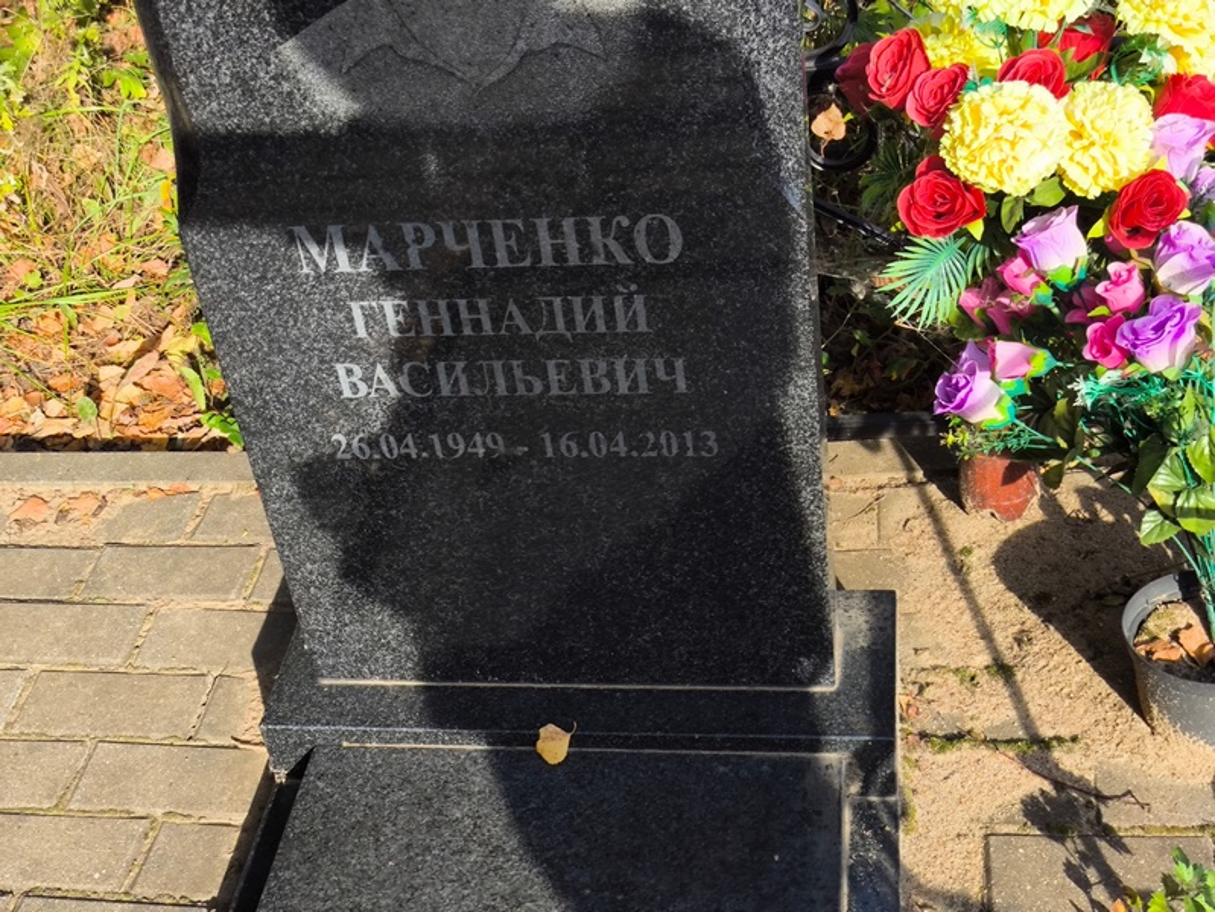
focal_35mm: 50
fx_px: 1756
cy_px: 456
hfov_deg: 38.2
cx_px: 608
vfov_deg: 29.1
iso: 50
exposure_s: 1/636
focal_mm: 4.71
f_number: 1.7
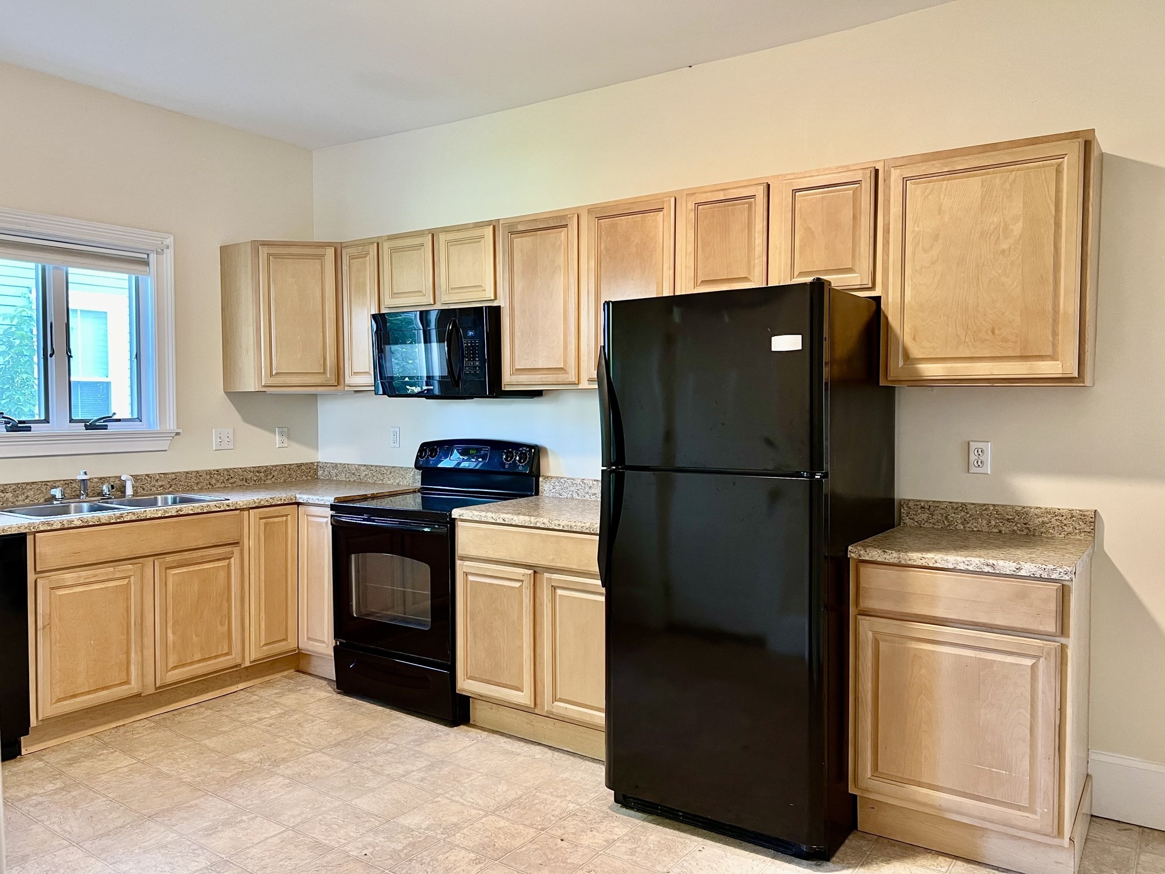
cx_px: 582
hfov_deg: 67.3
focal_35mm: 26
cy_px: 437
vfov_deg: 53.1
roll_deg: +0.1
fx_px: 875
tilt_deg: -2.2
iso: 200
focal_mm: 5.7
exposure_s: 1/60
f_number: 1.5
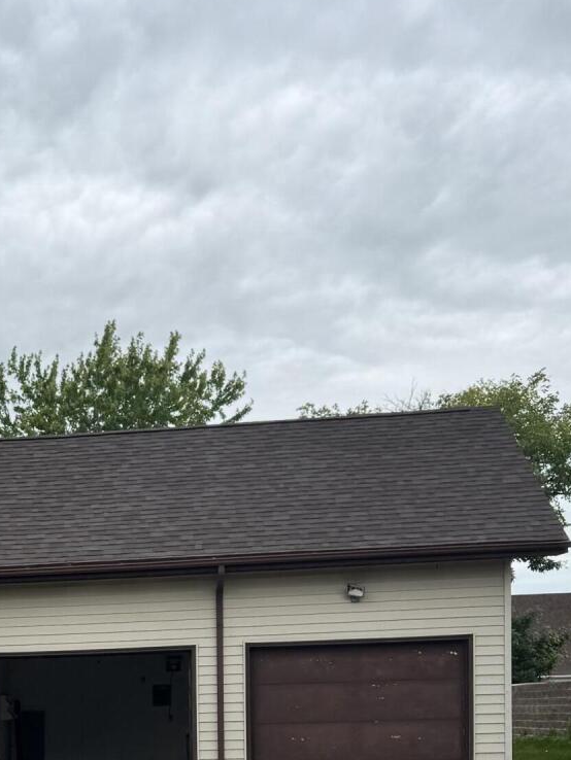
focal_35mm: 65
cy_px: 785
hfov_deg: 21.2
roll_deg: +1.3
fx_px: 1429
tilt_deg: -4.1
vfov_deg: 27.8
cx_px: -96
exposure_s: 1/2105
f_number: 1.78
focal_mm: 6.76
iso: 80
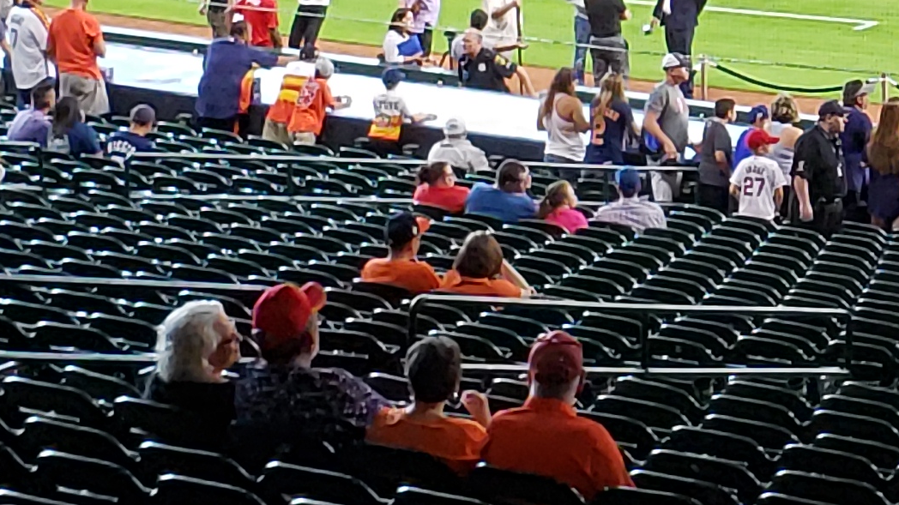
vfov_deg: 10.8
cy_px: -203
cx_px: 1137
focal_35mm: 109
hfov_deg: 18.4
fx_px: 2598
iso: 80
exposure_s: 1/120
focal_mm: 4.3
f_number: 1.5
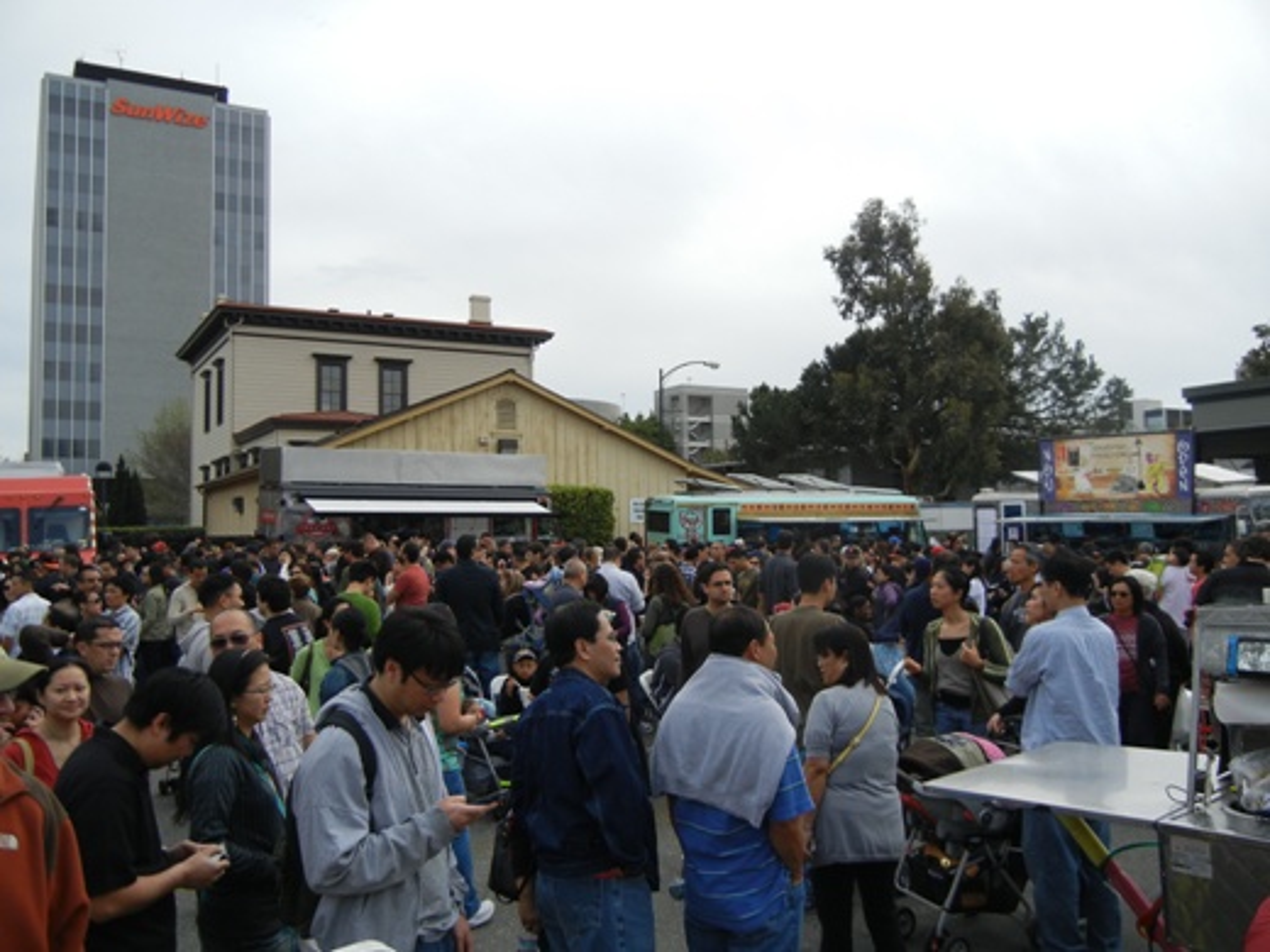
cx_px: 635
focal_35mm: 30
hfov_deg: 60.0
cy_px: 476
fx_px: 1101
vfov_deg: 46.8
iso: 160
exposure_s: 1/340
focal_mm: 5.4
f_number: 7
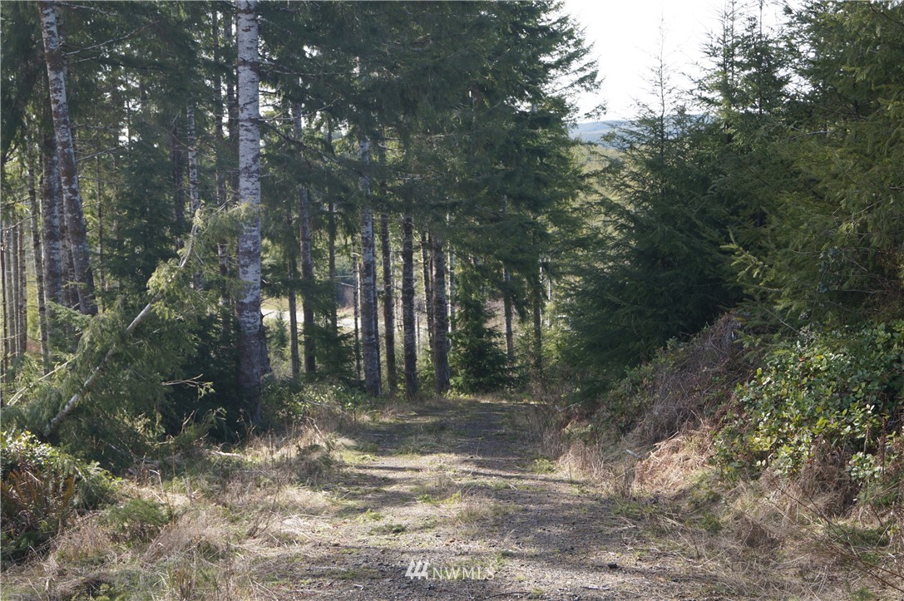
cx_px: 452
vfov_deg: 29.8
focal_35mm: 45
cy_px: 300
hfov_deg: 43.6
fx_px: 1129
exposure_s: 1/160
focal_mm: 30
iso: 100
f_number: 4.5
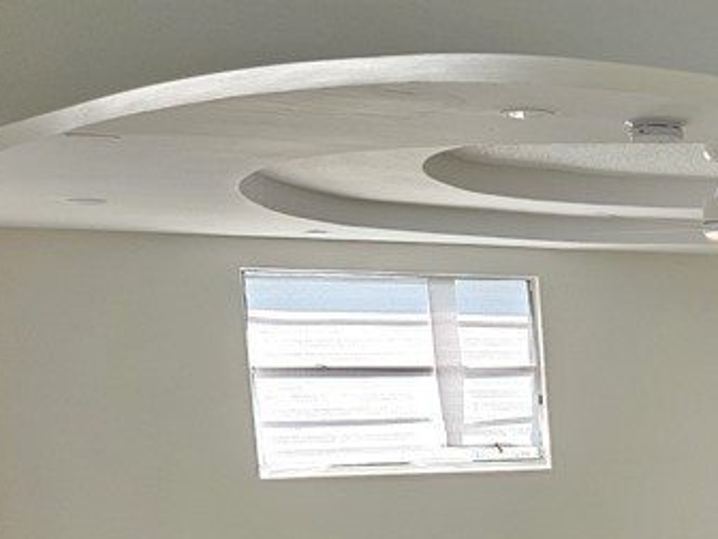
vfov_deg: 20.0
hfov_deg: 24.4
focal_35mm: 70
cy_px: 599
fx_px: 1452
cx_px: 927
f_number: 1.8
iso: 80
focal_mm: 5.4
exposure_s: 1/120
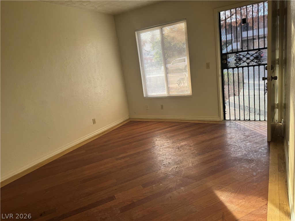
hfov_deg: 71.6
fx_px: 205
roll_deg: +7.4
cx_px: 148
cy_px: 110
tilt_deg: -13.2
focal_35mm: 24
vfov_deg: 56.8
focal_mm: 6.76
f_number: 1.78
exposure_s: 1/121
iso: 80
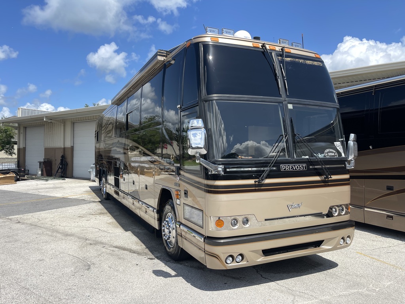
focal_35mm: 26
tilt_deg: +1.2
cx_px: 202
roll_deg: -0.4
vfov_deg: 53.1
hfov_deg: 67.3
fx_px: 304
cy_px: 152
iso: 32
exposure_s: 1/3663
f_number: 1.6
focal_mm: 5.1
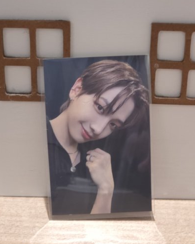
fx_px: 527
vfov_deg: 26.1
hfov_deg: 21.0
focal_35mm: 73
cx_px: 98
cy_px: 127
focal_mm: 7
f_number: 2.4
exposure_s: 1/30
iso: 250
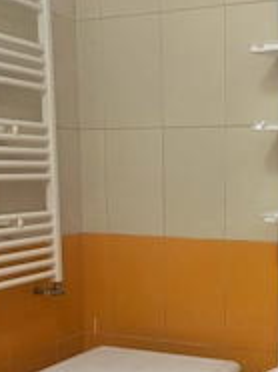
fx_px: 601
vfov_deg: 33.9
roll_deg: +1.2
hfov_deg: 25.3
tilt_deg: -8.0
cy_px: 262
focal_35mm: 56
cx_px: 244
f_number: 1.6
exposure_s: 1/50
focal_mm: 5.1
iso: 320
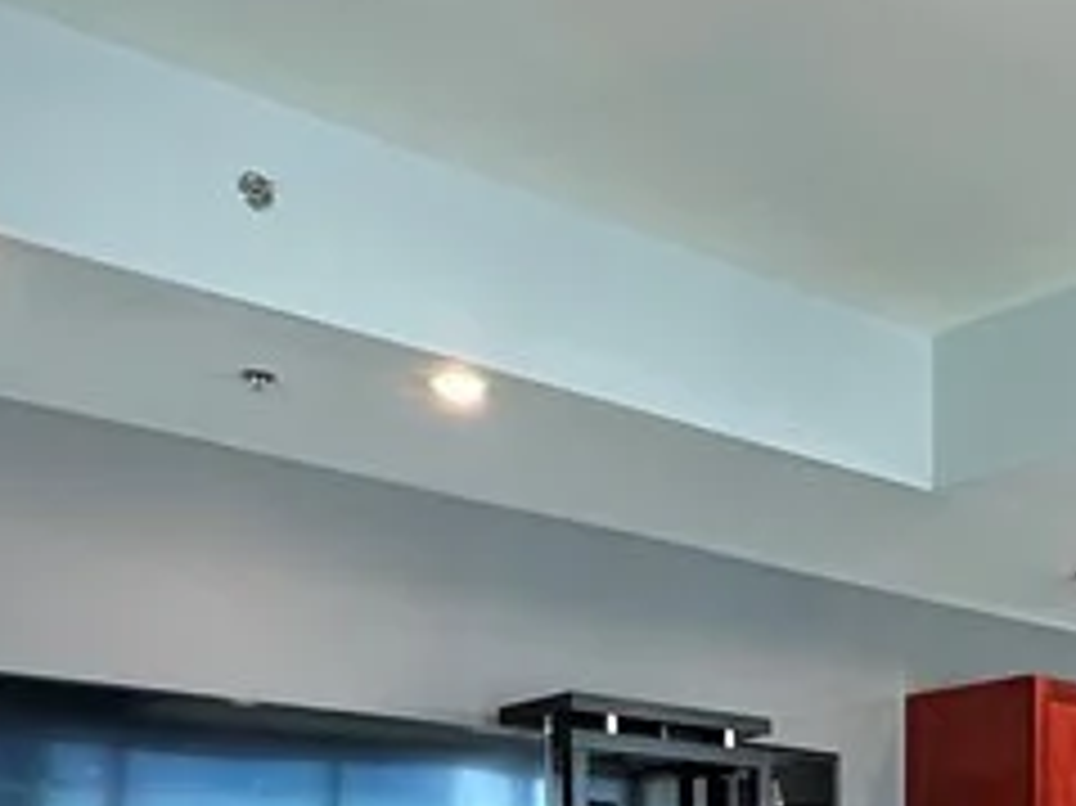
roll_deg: +0.6
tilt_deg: -4.5
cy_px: 1175
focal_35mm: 60
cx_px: 968
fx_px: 1864
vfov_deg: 21.0
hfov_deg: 30.8
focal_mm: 2.22
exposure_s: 1/63
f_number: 2.2
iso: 250
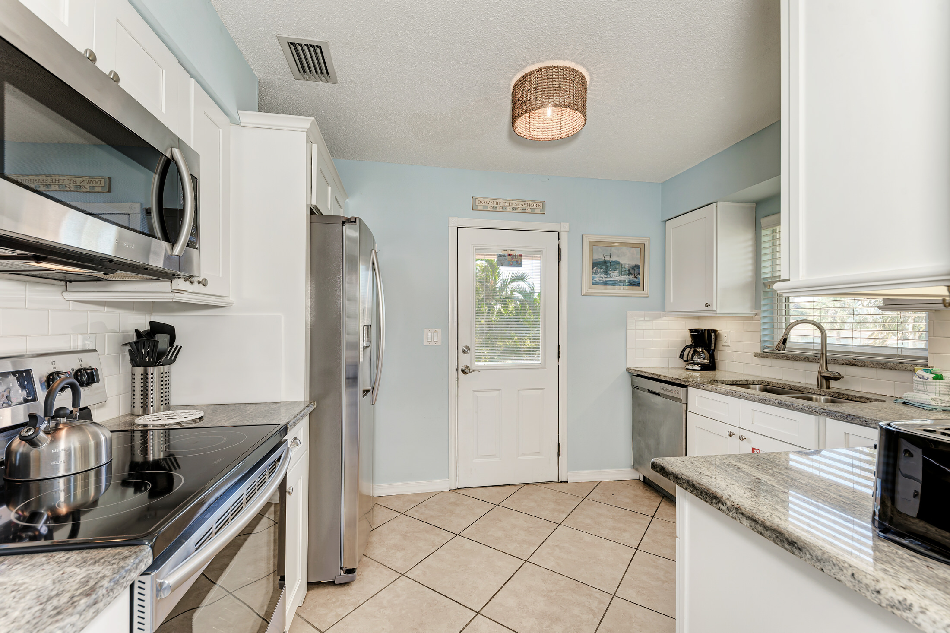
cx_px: 475
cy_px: 316
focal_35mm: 16
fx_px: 422
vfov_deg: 73.7
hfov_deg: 96.7
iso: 100
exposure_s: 1/15
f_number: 7.1
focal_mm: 16
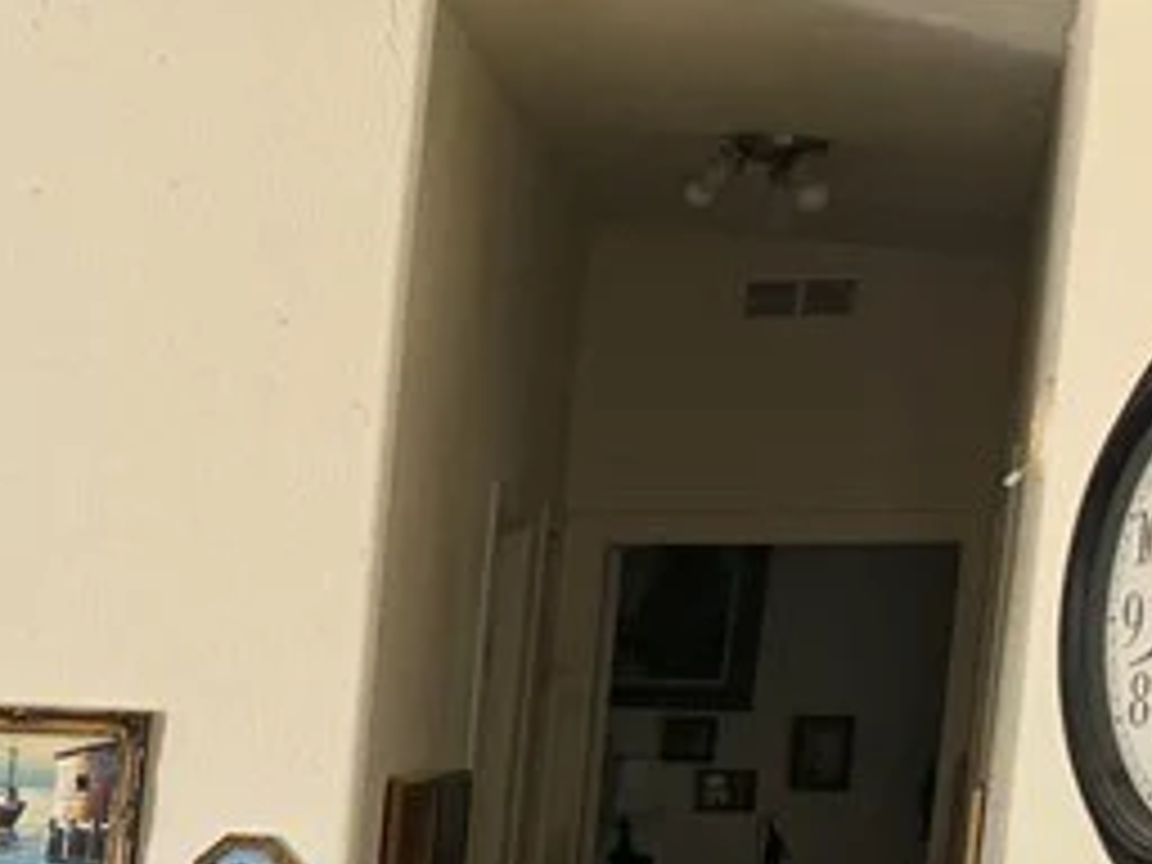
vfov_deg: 14.7
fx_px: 3195
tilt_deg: -8.3
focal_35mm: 96
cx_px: -1044
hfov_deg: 16.4
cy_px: 1166
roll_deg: -1.3
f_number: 1.78
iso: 200
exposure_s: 1/95
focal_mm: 6.76
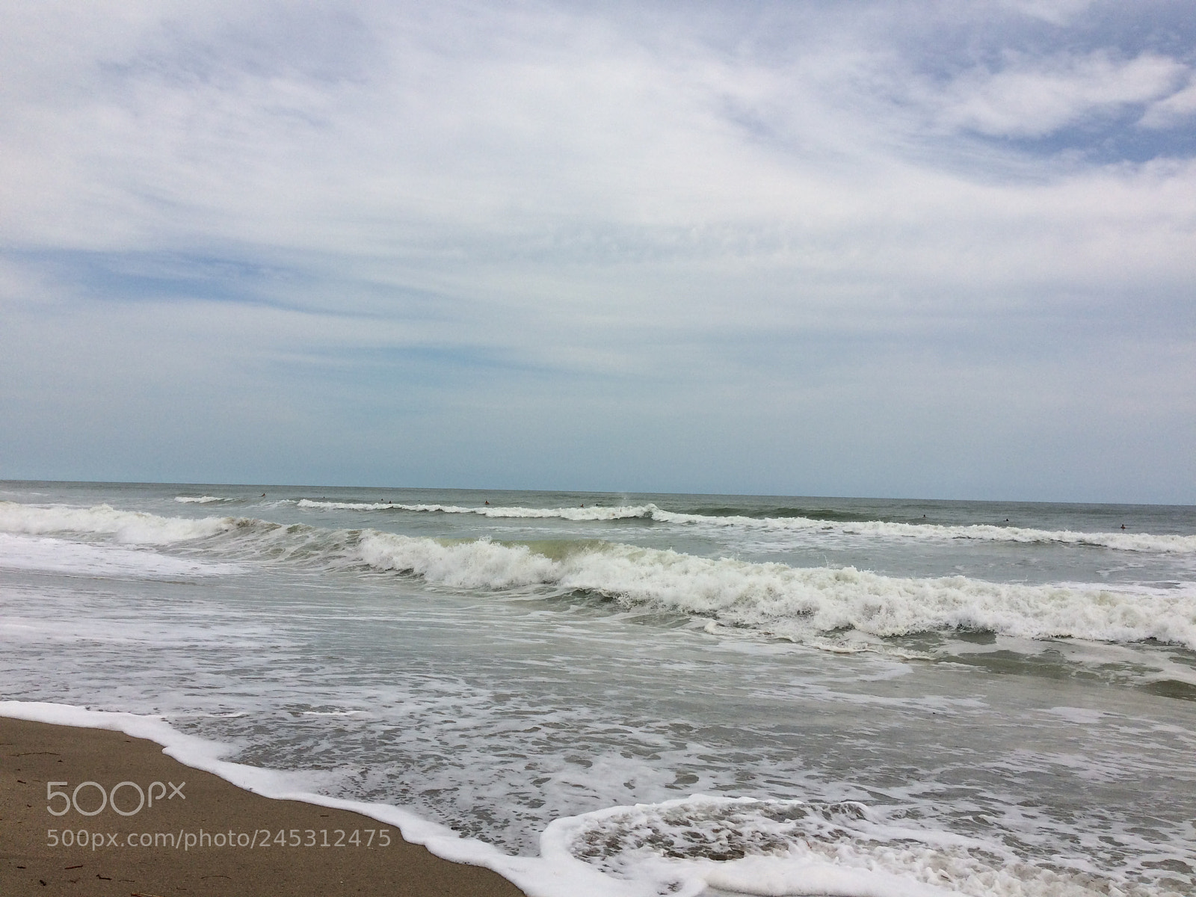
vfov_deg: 48.2
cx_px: 598
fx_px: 1002
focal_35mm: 29
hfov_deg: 61.7
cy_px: 448
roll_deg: -1.9
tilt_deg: +0.9
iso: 32
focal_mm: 4.15
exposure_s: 1/5128
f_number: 2.2
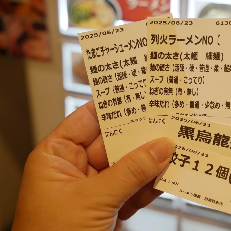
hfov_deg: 27.8
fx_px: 461
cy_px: 114
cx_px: 170
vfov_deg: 28.2
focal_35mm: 61
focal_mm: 47
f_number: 4
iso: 400
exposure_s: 1/60
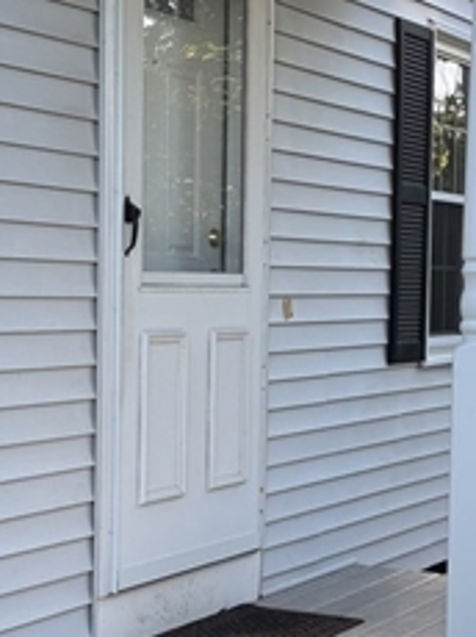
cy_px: 368
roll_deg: -0.8
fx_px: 1598
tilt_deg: -3.0
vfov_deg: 22.5
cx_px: 252
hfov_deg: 16.9
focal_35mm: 87
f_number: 1.6
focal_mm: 5.96
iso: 50
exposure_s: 1/349
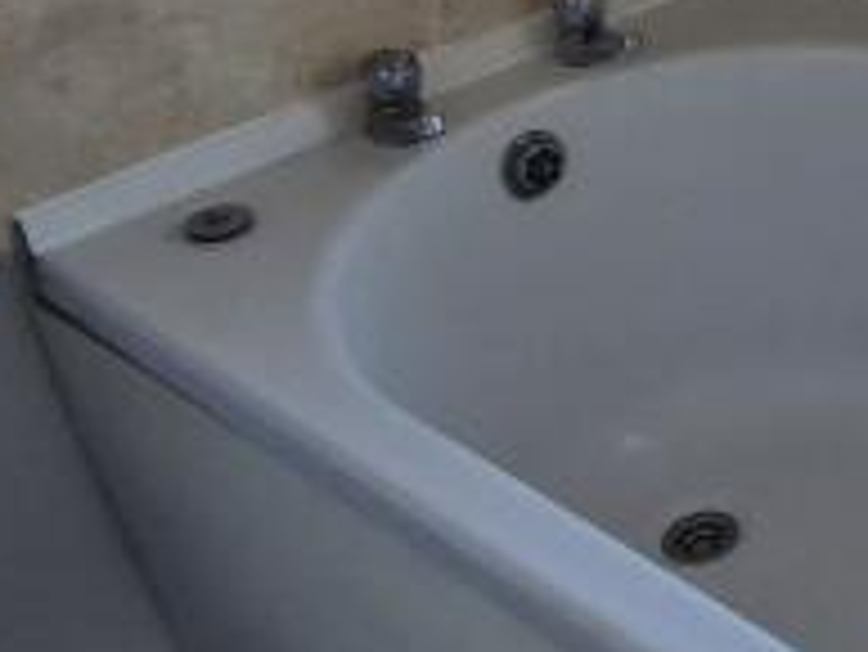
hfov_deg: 22.1
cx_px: 1381
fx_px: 1731
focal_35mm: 69
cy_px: 45
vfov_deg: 20.8
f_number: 2.2
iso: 50
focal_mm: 1.74
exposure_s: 1/100
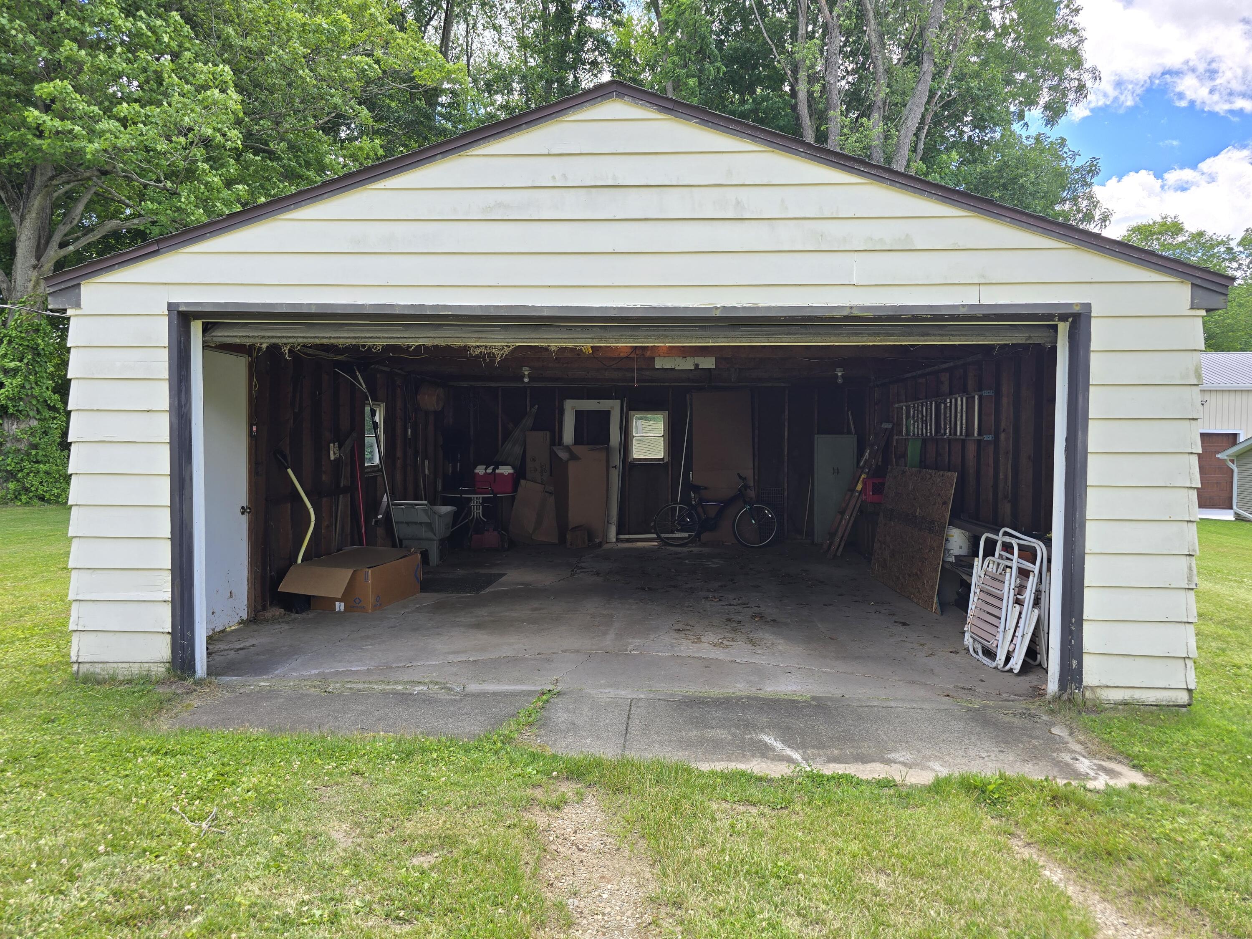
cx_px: 626
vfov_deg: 58.9
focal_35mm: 23
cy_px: 470
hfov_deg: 73.9
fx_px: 832
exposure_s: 1/180
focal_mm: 6.3
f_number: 1.7
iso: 20
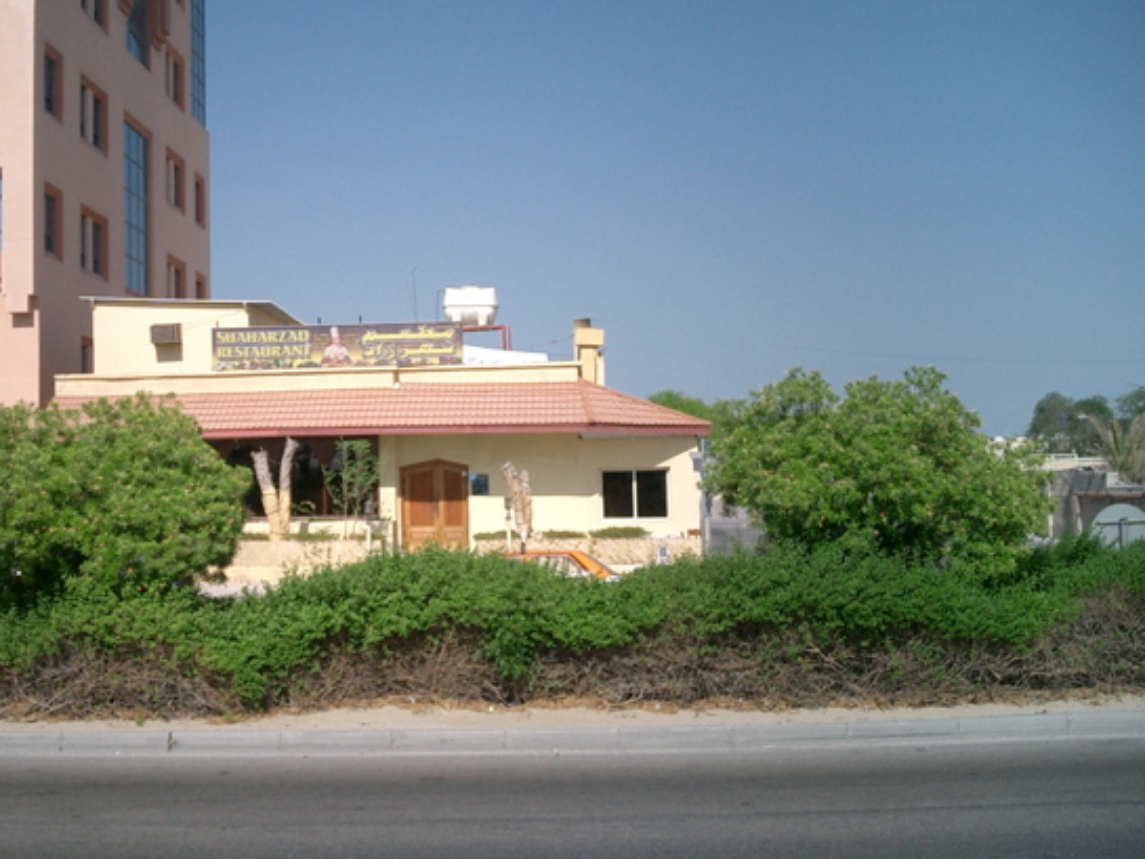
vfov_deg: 28.6
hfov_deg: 37.1
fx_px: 1687
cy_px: 414
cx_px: 389
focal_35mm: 51
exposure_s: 1/1250
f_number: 4.2
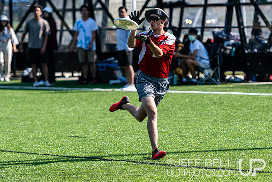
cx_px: 178
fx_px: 2305
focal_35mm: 305
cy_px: 63
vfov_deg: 4.5
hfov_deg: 6.8
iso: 160
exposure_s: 1/1600
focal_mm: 155
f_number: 3.2
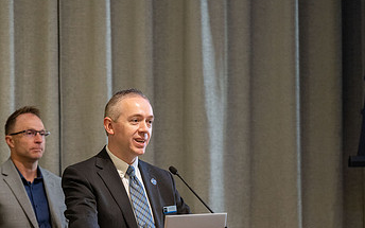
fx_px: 1711
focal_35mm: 172
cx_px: 87
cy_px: 181
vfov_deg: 7.6
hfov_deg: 12.1
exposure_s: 1/200
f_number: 2.8
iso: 1600
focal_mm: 100
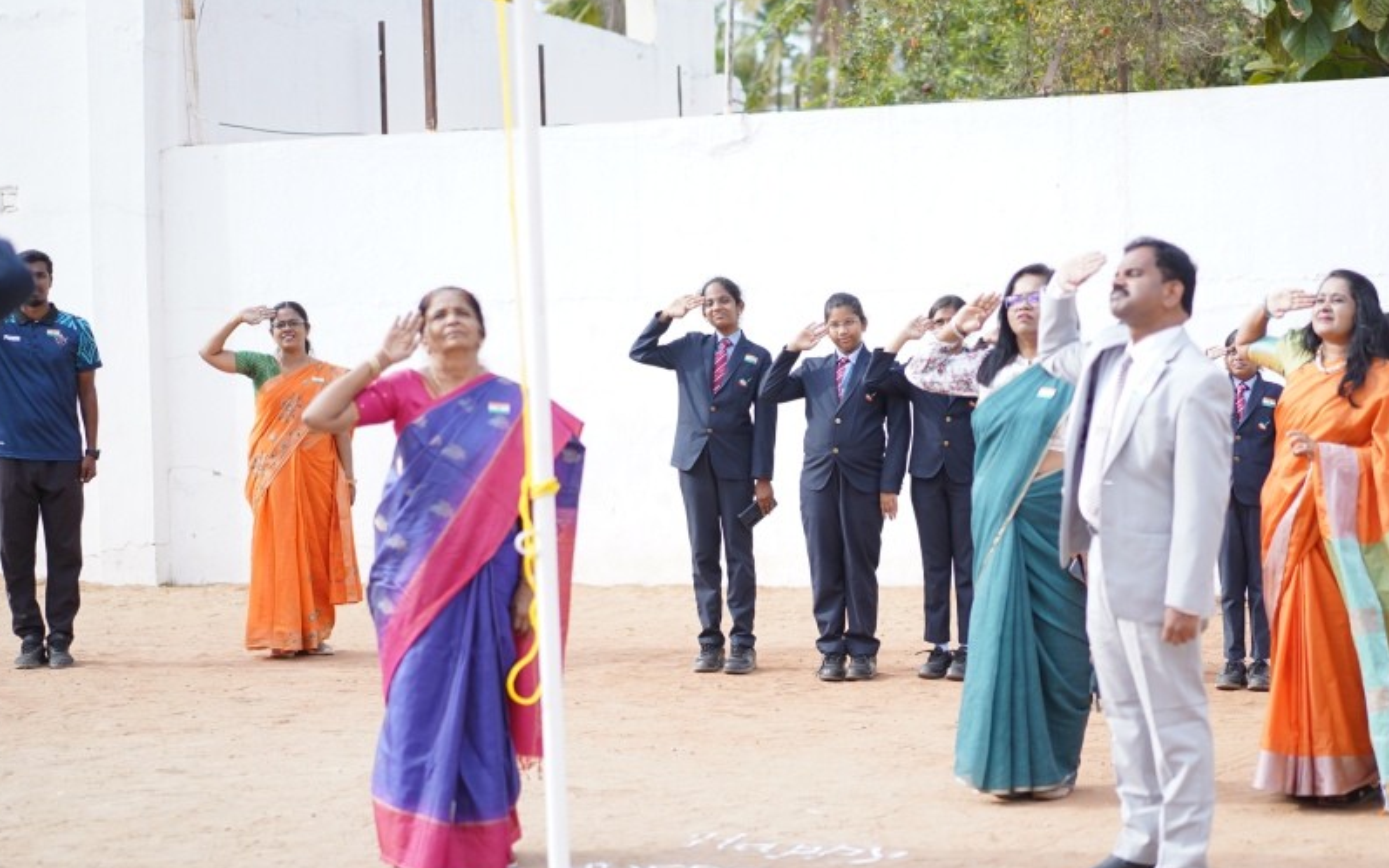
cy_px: 478
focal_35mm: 72
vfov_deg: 18.1
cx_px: 866
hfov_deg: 28.5
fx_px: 2725
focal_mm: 55
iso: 160
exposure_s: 1/1600
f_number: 1.8
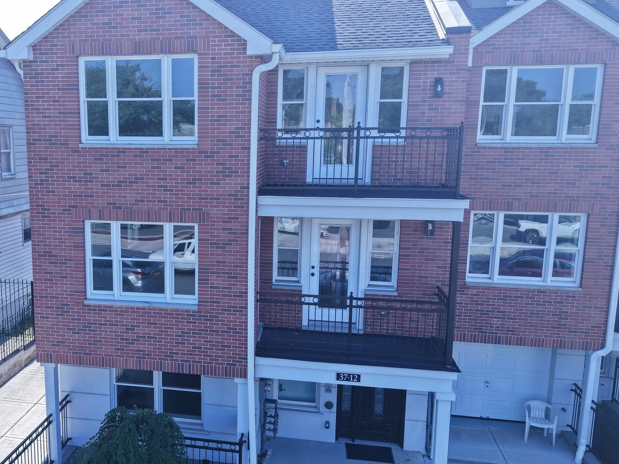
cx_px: 193
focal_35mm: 34
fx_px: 608
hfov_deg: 52.6
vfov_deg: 41.8
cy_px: 231
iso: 250
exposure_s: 1/1500
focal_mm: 8.67
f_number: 1.8
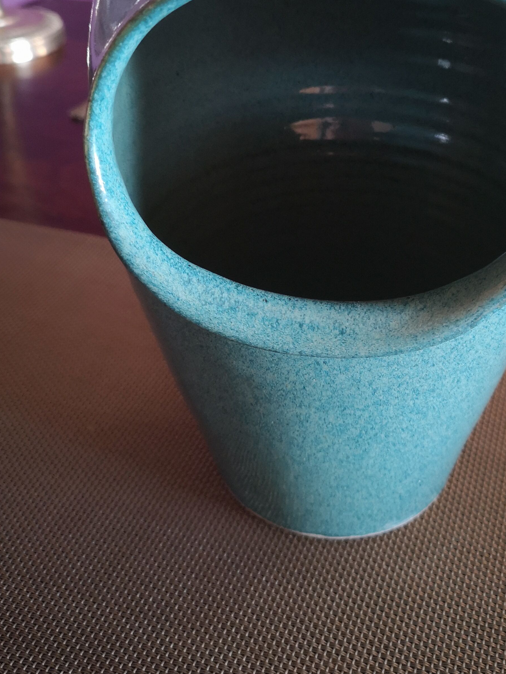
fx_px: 799
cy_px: 201
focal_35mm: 41
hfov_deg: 35.0
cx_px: 314
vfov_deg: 44.8
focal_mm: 5.58
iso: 500
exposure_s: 1/25
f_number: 1.8
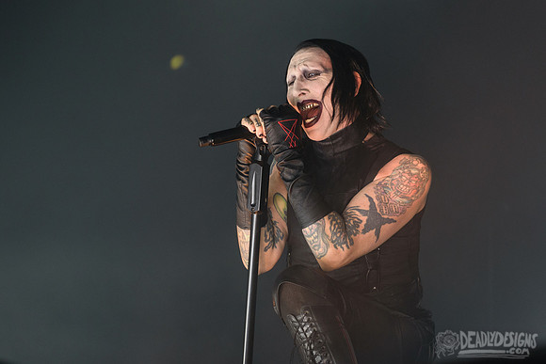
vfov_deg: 15.3
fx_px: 1358
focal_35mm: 90
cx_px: 251
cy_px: 133
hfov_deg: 22.7
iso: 1250
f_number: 4
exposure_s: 1/800
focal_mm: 70
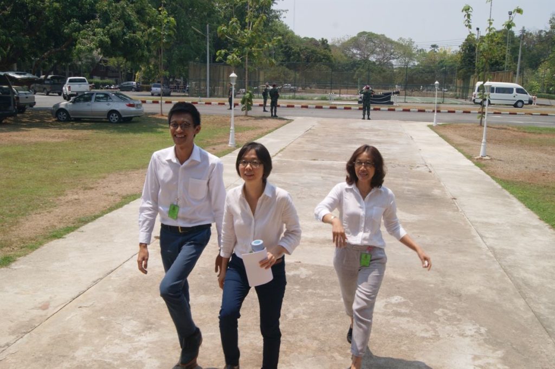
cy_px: 184
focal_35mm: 39
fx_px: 601
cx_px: 278
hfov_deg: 49.6
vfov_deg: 34.2
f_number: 14
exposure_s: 1/160
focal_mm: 26
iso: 100
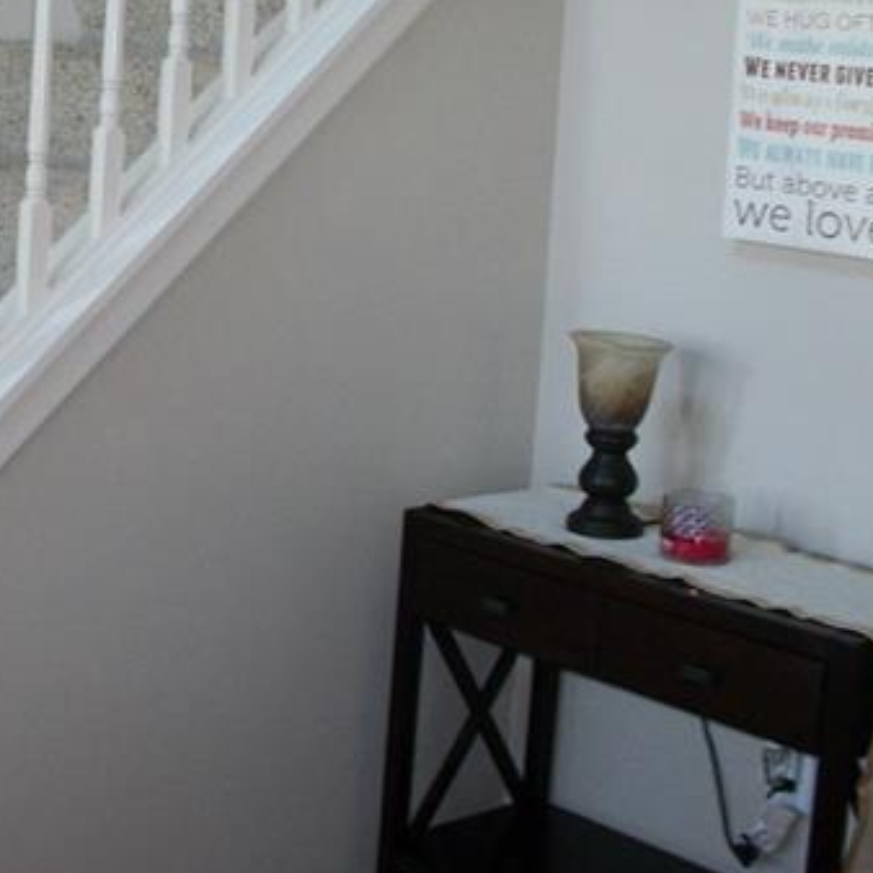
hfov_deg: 25.3
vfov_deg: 25.4
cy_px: 227
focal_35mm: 67
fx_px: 1912
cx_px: 189
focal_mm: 5.7
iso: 160
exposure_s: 1/30
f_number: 2.9
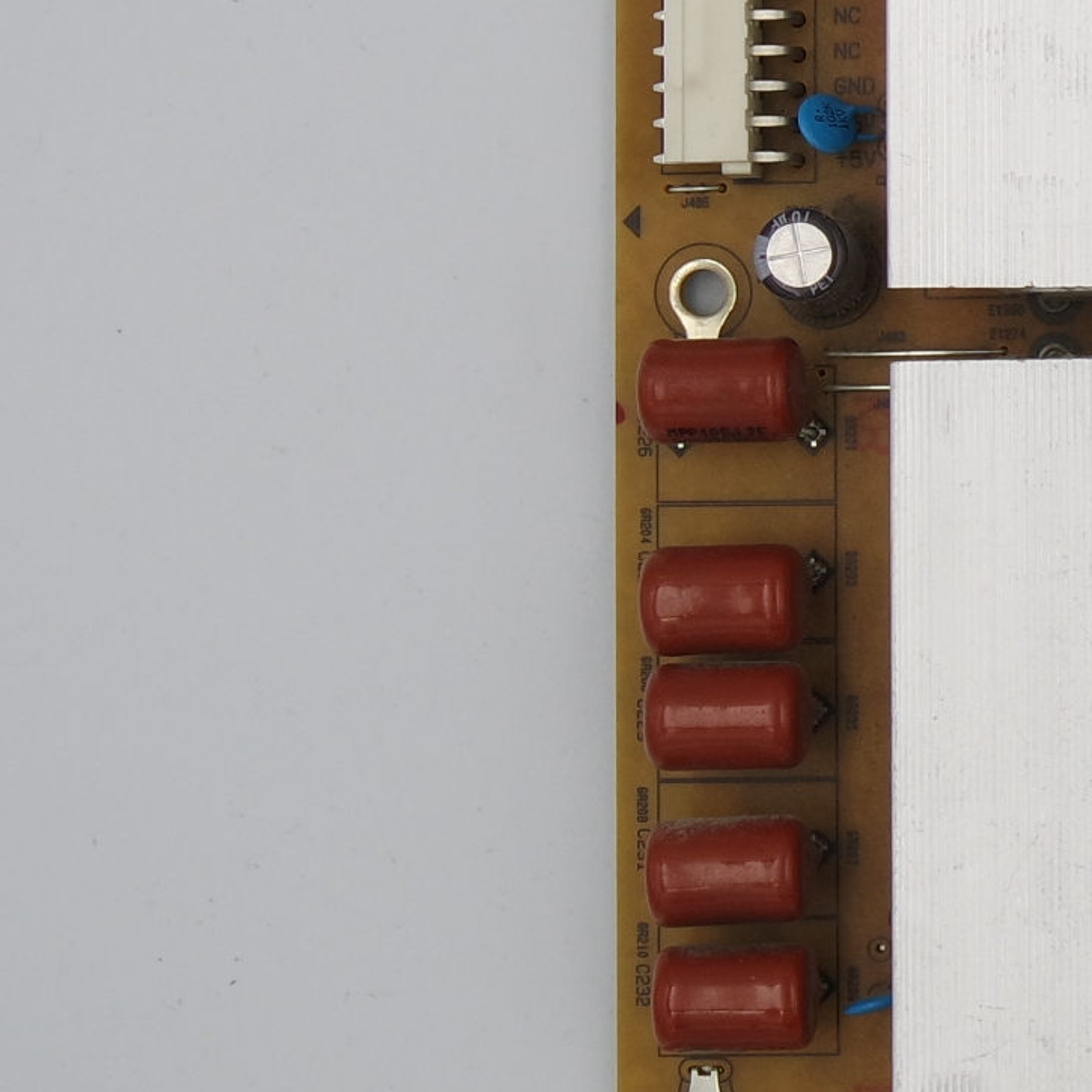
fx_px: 5354
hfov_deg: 11.1
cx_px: 1755
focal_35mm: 150
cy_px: 227
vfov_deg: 11.6
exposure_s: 1/125
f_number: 5.6
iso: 160
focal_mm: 16
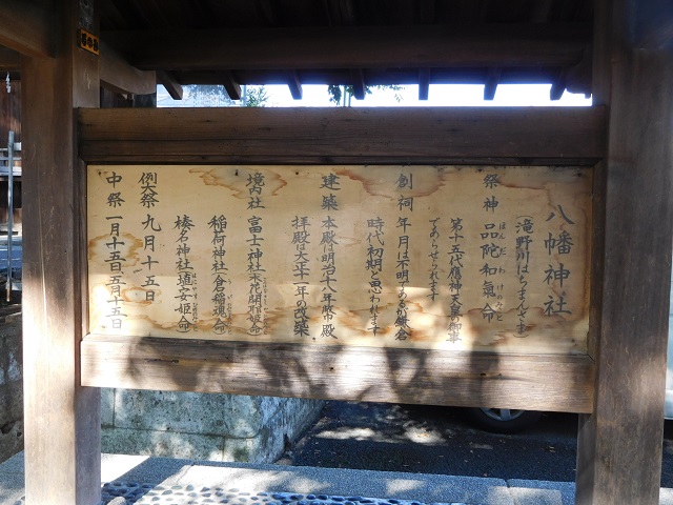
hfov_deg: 56.8
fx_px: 622
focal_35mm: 32
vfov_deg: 44.2
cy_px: 252
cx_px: 336
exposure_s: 1/80
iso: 125
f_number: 3.6
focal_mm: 5.7
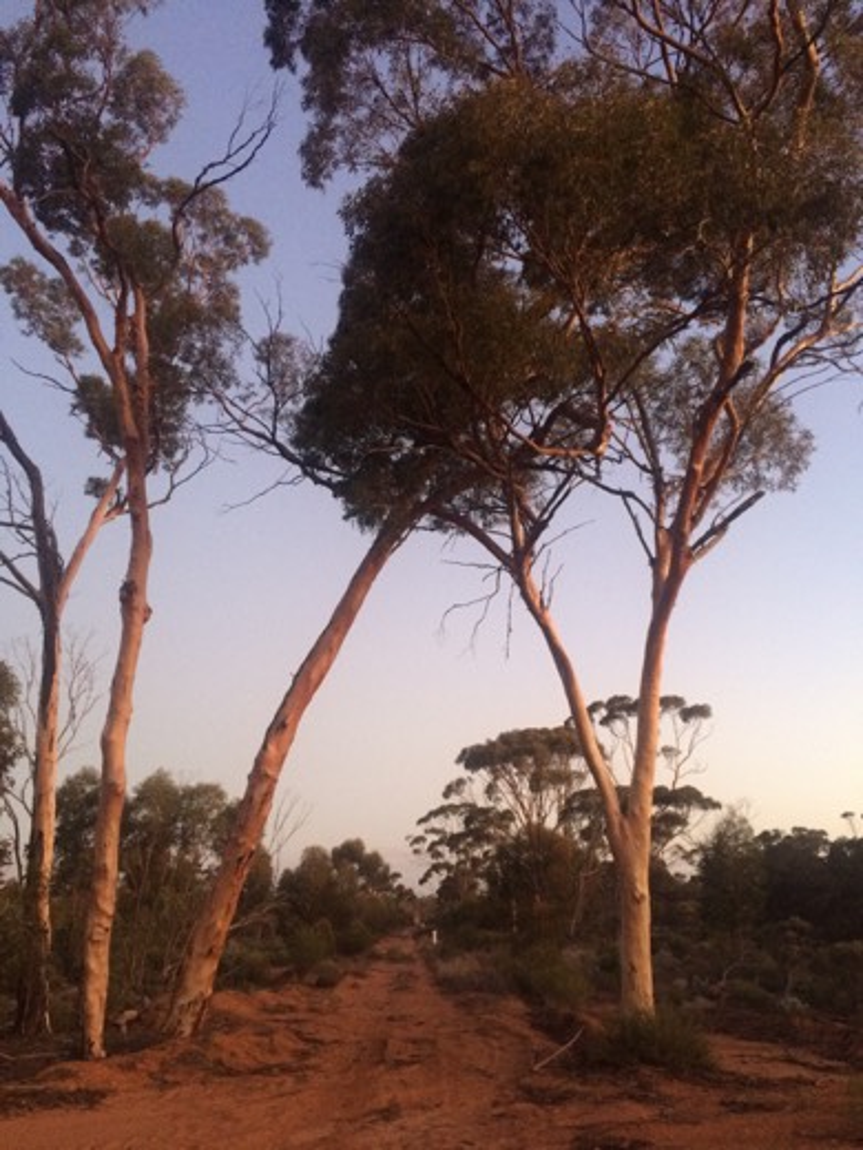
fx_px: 964
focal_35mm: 29
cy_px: 575
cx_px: 432
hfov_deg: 48.2
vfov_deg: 61.7
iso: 320
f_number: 2.2
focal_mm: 4.15
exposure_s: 1/15
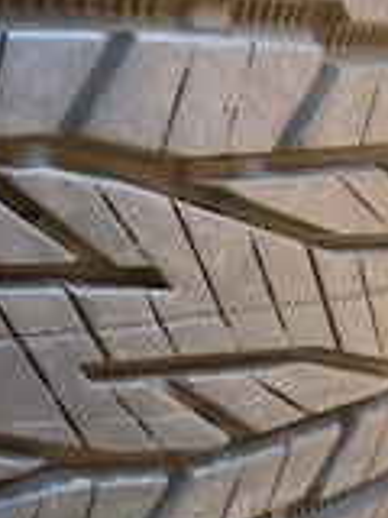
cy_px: 482
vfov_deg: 28.5
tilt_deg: -20.3
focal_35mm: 65
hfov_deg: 22.5
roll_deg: -1.6
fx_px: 971
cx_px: 239
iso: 40
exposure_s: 1/122
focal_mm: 4.25
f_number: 1.8
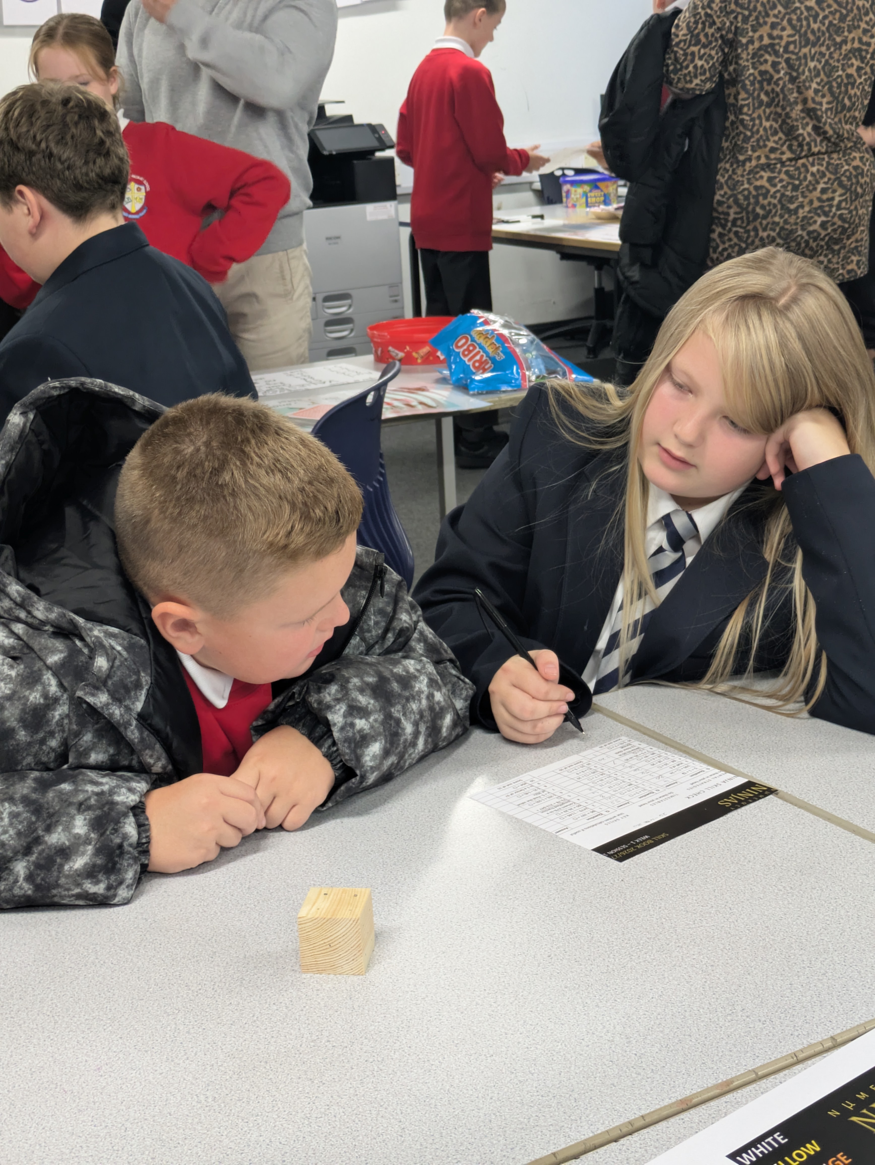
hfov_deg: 28.6
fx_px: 1718
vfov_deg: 37.5
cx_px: 438
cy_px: 582
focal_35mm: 51
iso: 229
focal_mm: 5.43
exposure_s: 1/50
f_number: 1.89
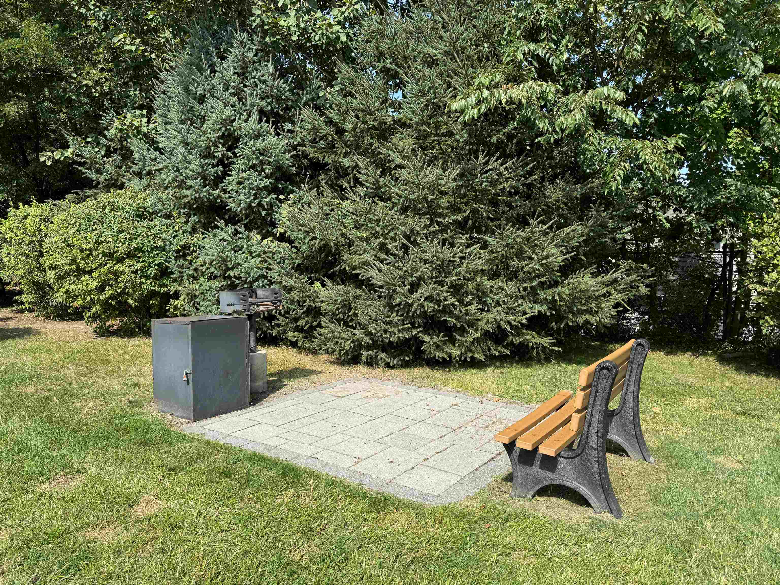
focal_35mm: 24
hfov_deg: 71.6
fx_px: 541
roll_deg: -0.8
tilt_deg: -4.4
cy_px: 292
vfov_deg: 56.8
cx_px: 390
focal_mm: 6.76
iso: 80
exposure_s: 1/1869
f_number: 1.78
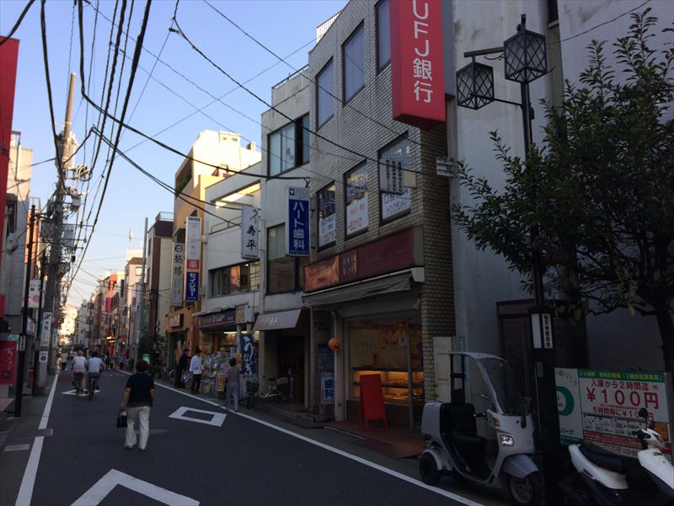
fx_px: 565
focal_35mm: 29
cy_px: 253
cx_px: 337
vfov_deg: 48.2
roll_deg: +0.7
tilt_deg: +6.8
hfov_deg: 61.7
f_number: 2.2
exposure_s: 1/684
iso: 32
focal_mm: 4.15
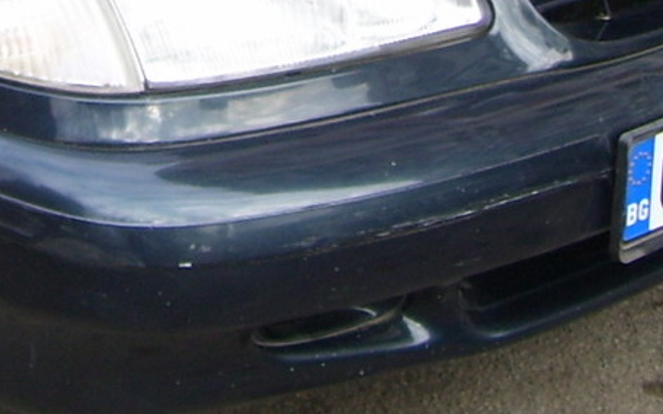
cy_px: -375
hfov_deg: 15.4
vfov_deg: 9.3
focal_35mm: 134
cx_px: 28
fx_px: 2421
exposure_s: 1/250
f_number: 2.7
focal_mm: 6
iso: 80
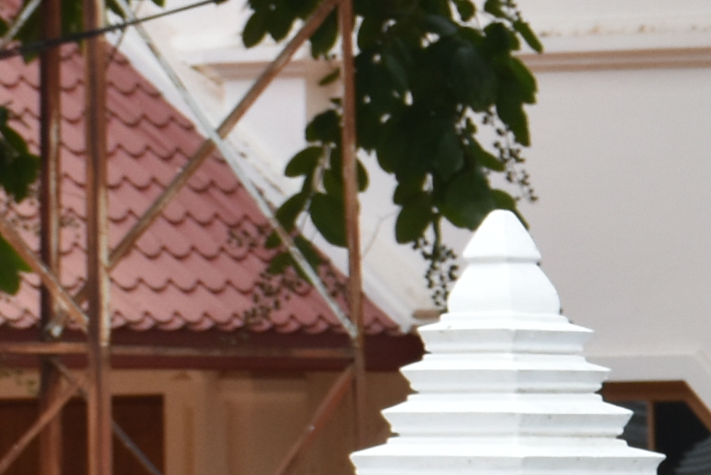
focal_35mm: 413
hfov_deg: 4.8
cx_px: 1968
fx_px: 8160
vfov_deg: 3.3
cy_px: 601
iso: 400
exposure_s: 1/250
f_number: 8
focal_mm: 45
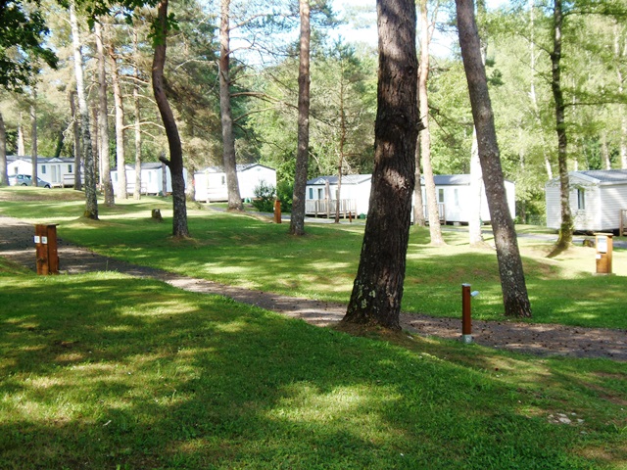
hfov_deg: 38.9
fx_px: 888
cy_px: 235
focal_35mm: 49
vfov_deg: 29.7
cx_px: 314
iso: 64
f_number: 3.8
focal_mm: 9.1
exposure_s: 1/60
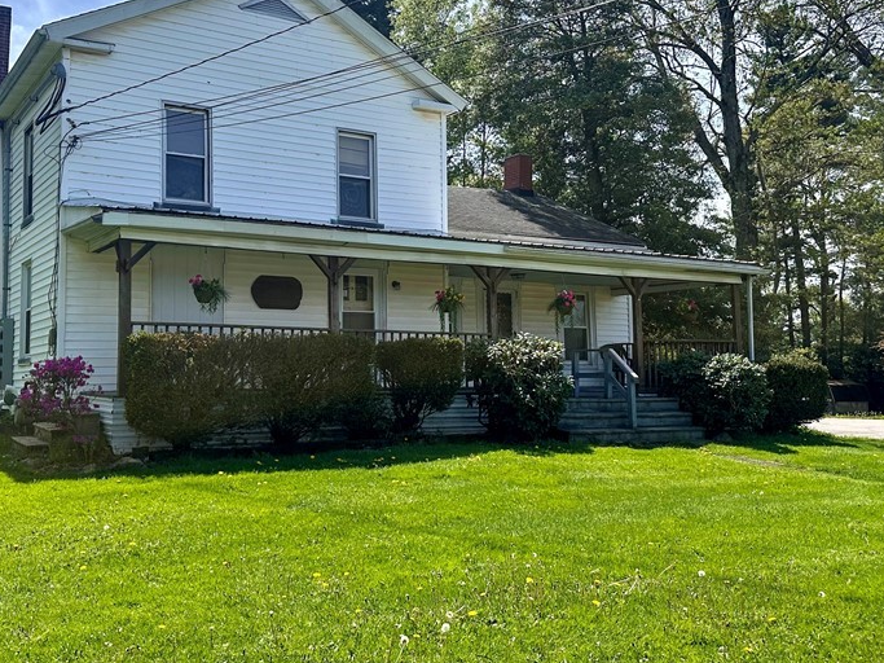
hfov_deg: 51.2
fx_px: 919
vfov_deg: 39.3
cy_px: 233
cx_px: 383
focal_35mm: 36
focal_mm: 6.86
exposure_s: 1/3700
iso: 80
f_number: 1.8
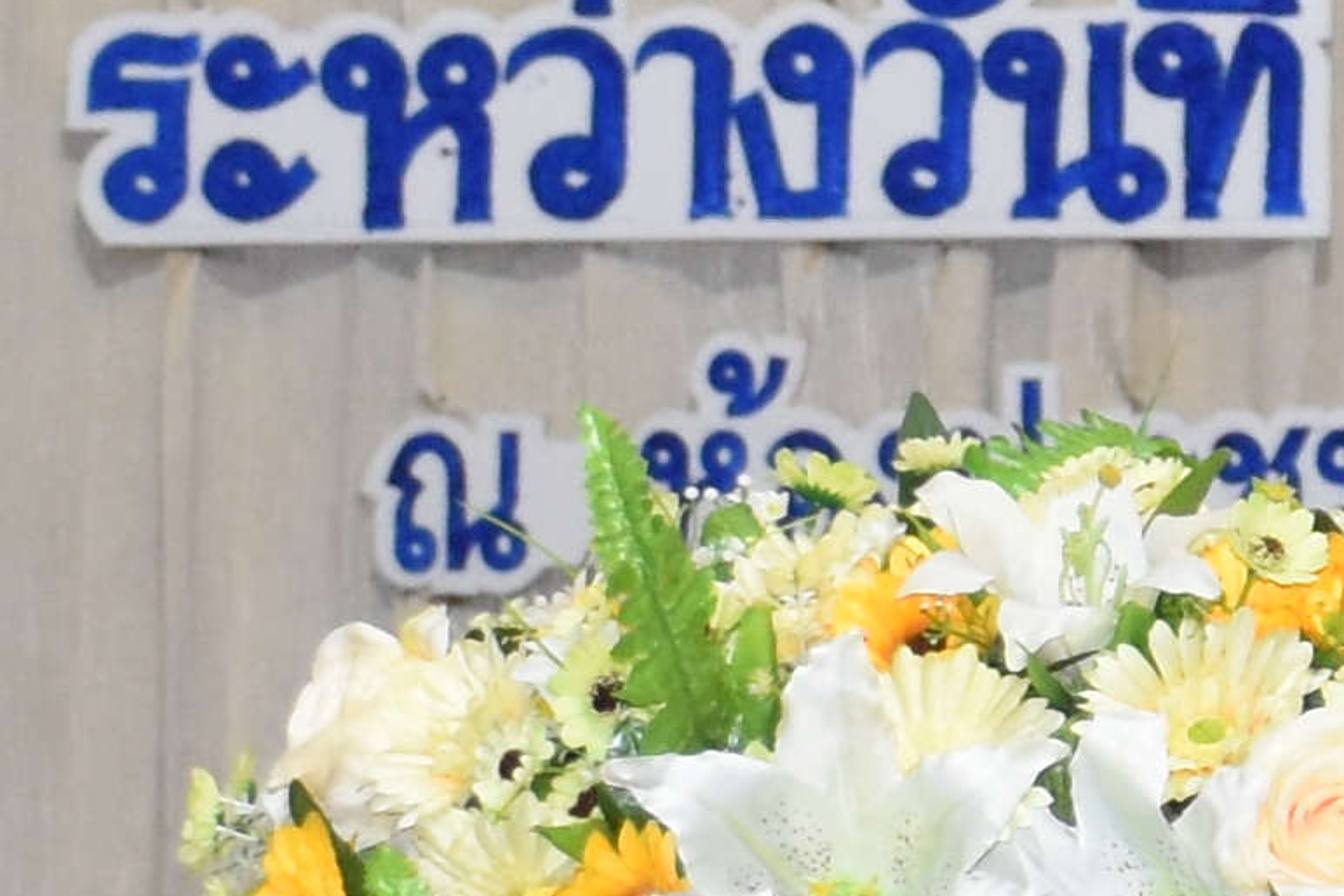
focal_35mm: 303
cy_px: 351
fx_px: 11313
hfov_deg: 6.7
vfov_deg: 4.5
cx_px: 2326
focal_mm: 26
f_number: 4.5
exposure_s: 1/80
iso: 800
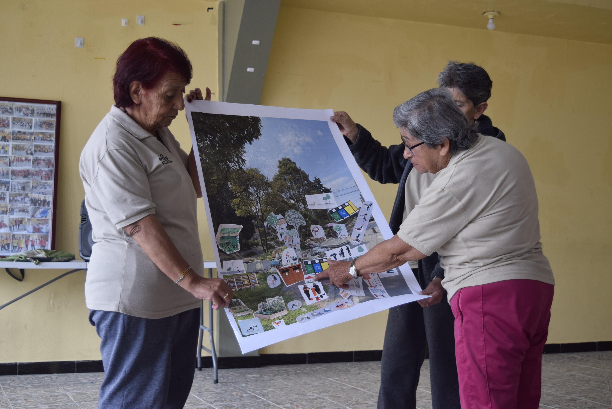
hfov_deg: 42.3
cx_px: 306
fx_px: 791
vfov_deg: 29.0
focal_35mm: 46
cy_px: 204
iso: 400
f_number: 4.2
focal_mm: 31
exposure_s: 1/100
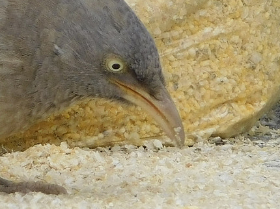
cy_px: 101
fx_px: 19418
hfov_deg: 0.8
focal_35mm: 2402
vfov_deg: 0.6
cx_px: -63
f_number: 6.1
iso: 160
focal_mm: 114.5
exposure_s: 1/160
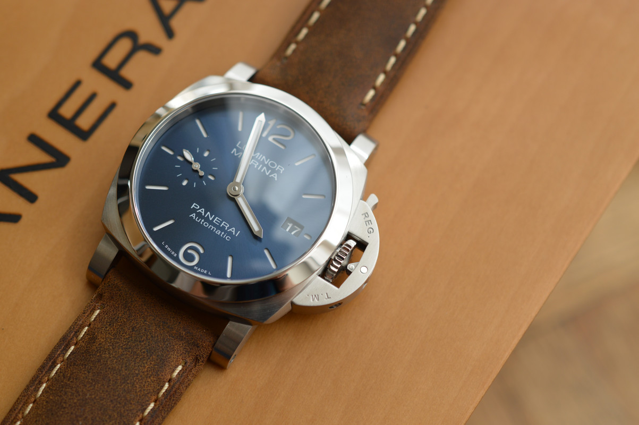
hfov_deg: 33.4
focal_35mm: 60
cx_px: 320
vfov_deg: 22.6
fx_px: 1064
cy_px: 212
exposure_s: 1/125
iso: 110
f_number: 5.6
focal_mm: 40
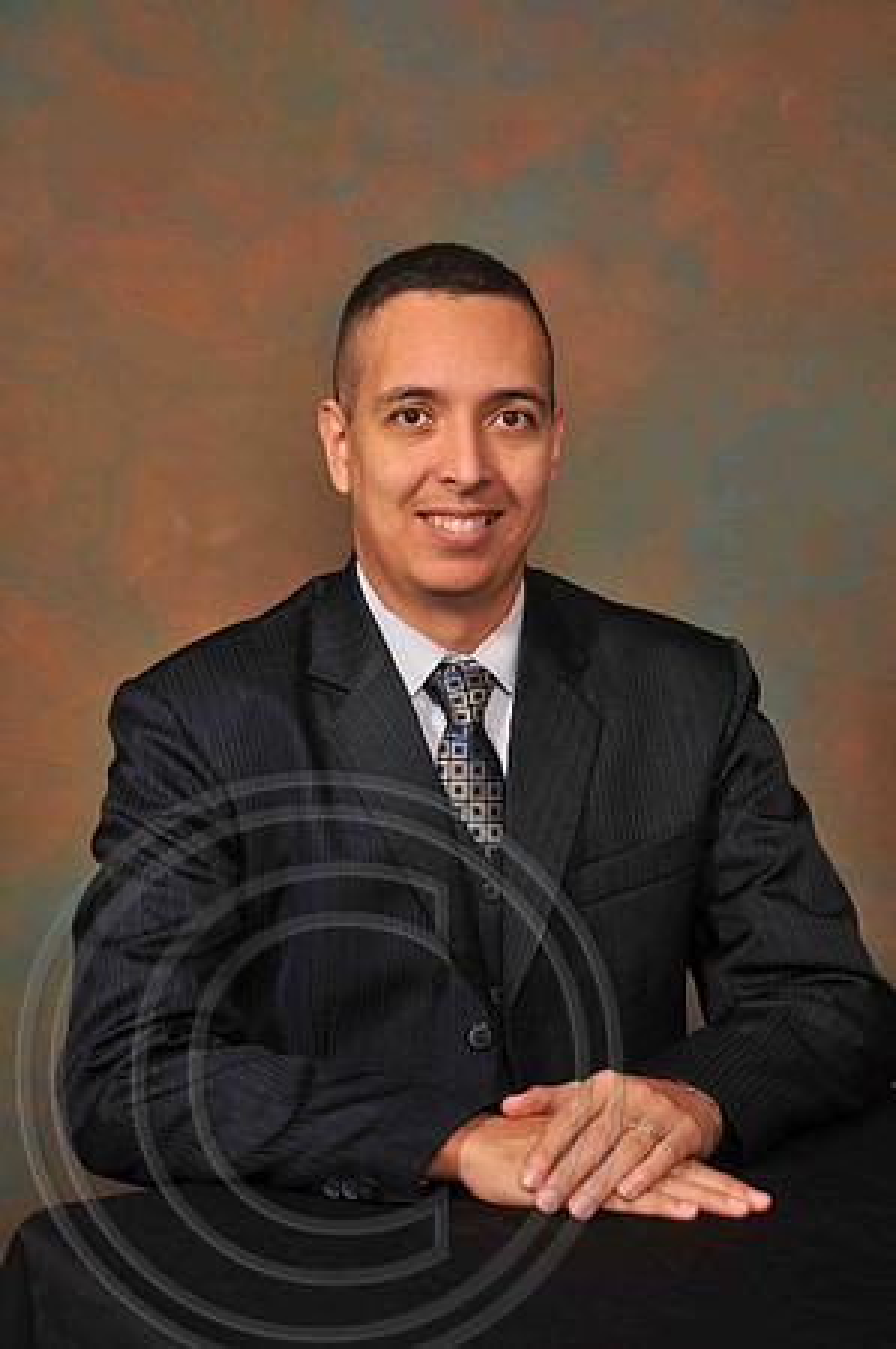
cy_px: 674
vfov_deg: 26.0
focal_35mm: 78
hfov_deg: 17.5
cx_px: 448
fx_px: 2919
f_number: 6.3
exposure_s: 1/60
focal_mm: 52
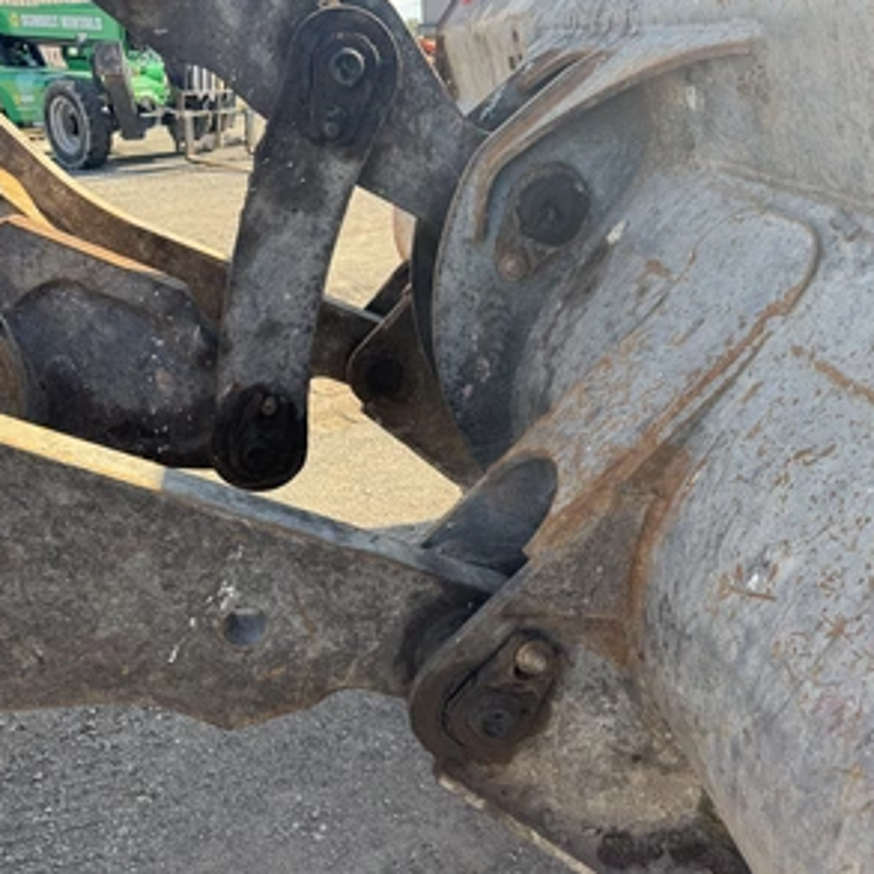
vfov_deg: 55.4
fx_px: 828
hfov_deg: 55.6
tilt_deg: -19.2
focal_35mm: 29
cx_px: 433
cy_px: 379
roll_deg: +4.3
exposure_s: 1/912
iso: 80
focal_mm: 6.76
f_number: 1.78
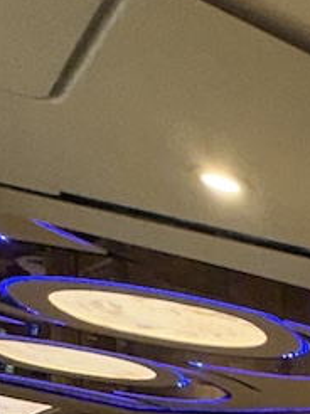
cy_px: 842
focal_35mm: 76
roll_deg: -6.9
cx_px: 756
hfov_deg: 13.6
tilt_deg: -14.0
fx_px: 909
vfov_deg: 17.6
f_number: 2.2
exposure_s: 1/80
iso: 64
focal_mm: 2.22
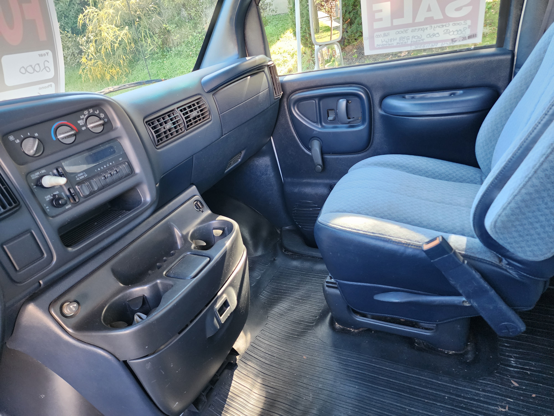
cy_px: 208
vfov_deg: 58.9
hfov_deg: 73.9
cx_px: 277
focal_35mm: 23
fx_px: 368
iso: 400
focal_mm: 6.4
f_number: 1.8
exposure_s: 1/120
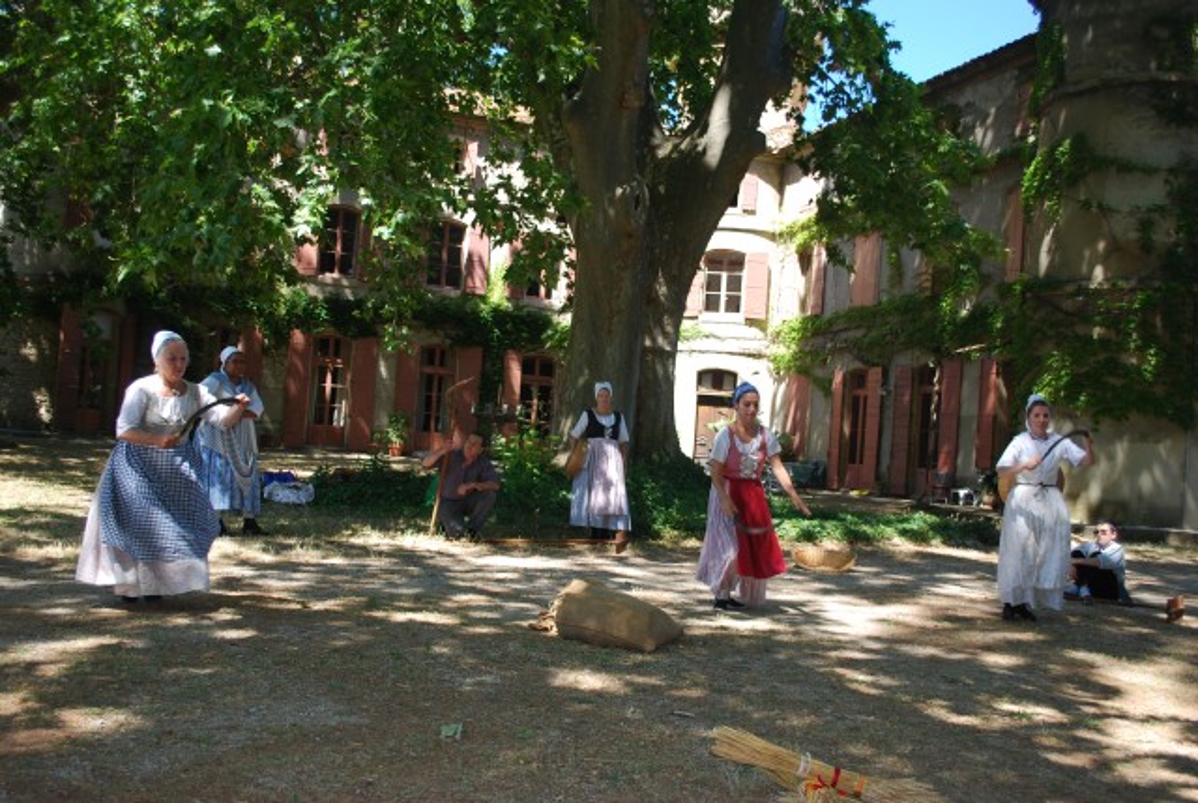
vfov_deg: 40.1
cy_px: 402
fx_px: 1100
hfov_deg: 57.1
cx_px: 599
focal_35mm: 33
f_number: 4
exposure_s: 1/160
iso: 100
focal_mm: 22
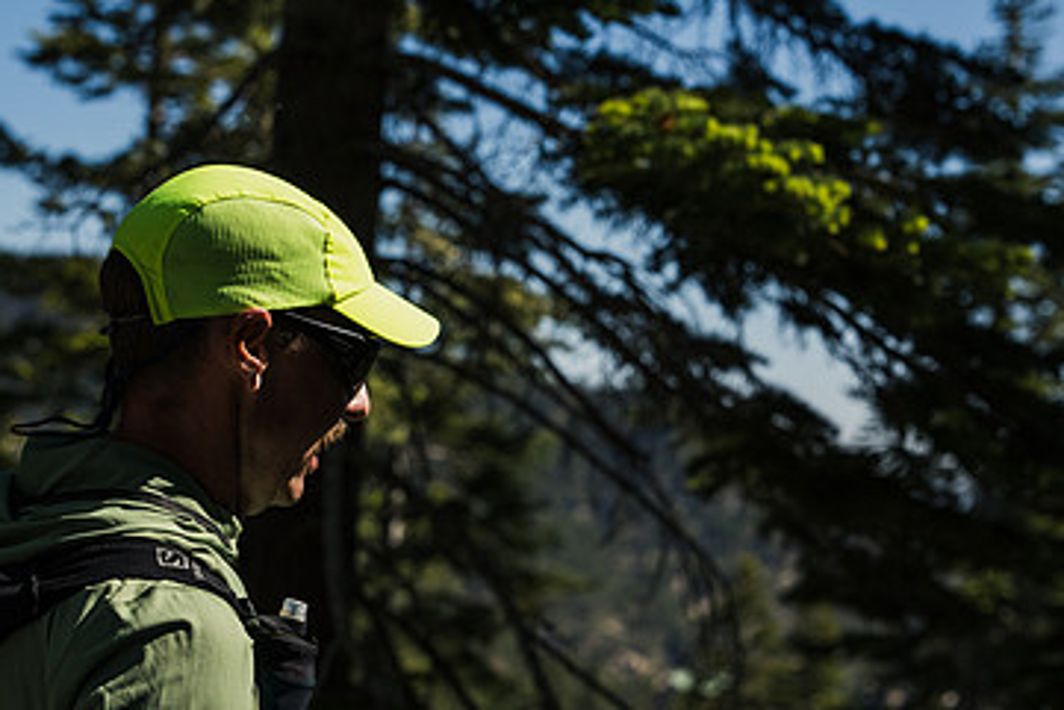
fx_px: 2897
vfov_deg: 13.9
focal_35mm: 98
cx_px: 421
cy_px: 526
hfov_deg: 20.8
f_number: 4.5
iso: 100
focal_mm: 61
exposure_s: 1/2000
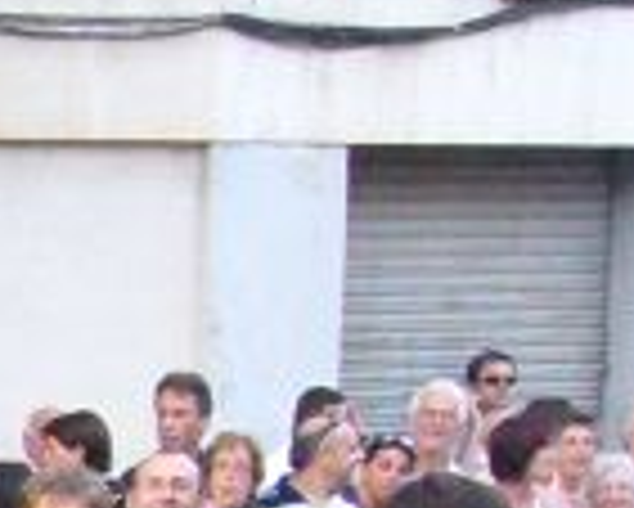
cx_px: -1093
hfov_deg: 8.7
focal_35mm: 194
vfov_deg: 7.7
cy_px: 994
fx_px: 3643
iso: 400
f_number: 2.8
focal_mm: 5.8
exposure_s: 1/60
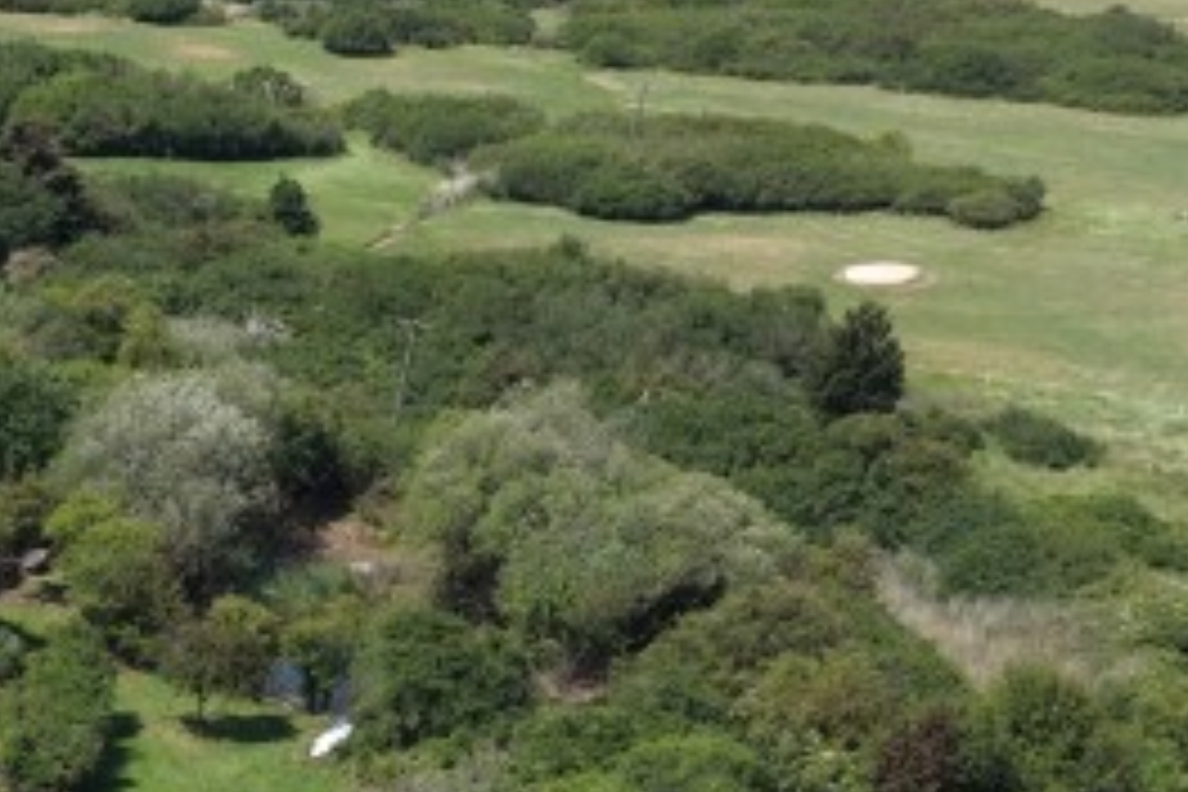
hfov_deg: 19.3
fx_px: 3201
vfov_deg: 12.7
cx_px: -396
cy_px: 1458
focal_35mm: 97
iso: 100
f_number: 1.8
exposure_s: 1/2500
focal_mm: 8.67
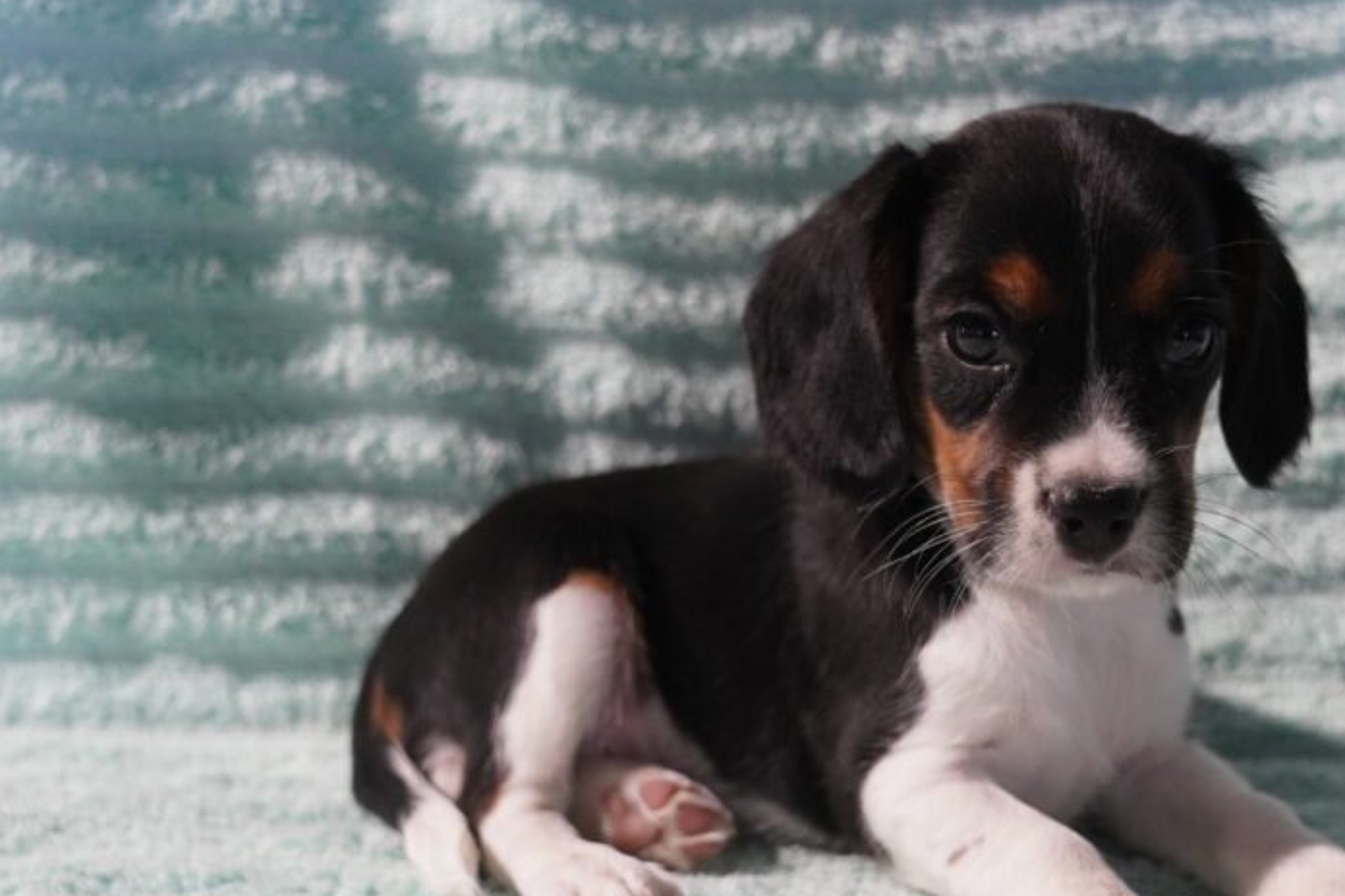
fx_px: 1980
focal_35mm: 53
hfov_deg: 37.4
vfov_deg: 25.4
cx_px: 787
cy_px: 562
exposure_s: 1/160
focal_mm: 24
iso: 1600
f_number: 2.8
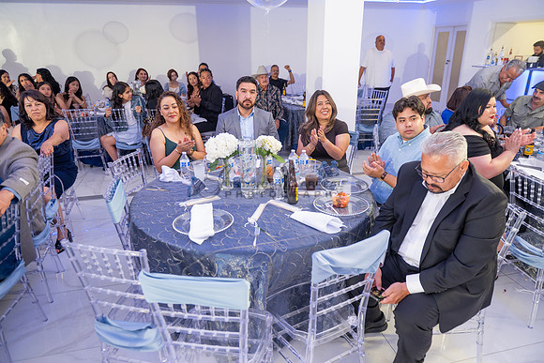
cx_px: 272
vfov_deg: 53.2
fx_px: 363
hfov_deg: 73.7
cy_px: 182
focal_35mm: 24
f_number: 3.2
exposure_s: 1/125
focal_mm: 24
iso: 800
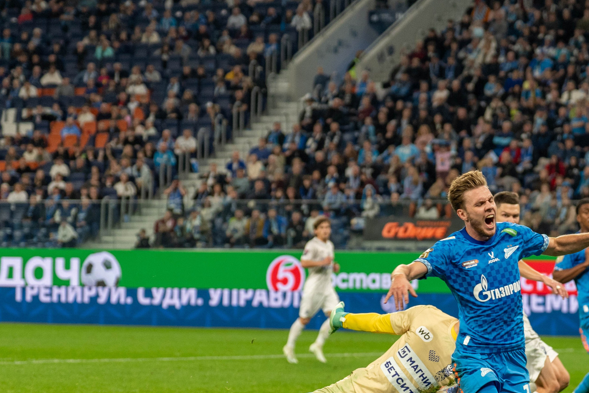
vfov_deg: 7.2
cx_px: 438
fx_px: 3125
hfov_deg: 10.7
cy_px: 280
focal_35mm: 191
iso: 1000
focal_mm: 78
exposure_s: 1/1000
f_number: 2.8
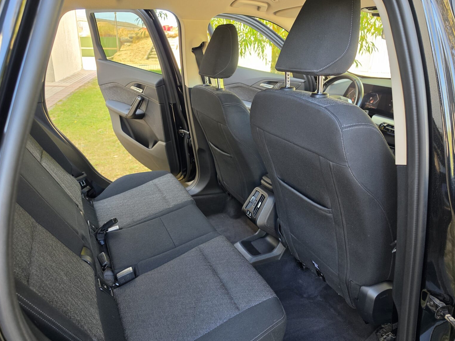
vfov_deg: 56.8
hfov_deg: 71.6
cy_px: 170
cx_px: 220
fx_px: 315
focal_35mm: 24
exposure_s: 1/180
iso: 100
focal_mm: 6.5
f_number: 1.4
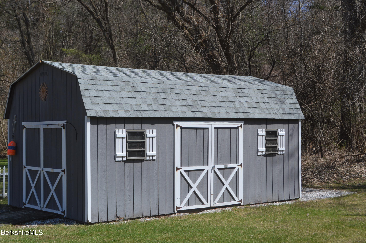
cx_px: 183
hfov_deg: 37.9
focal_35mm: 52
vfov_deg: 25.7
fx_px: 533
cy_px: 122
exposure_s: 1/250
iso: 100
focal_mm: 35
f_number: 8
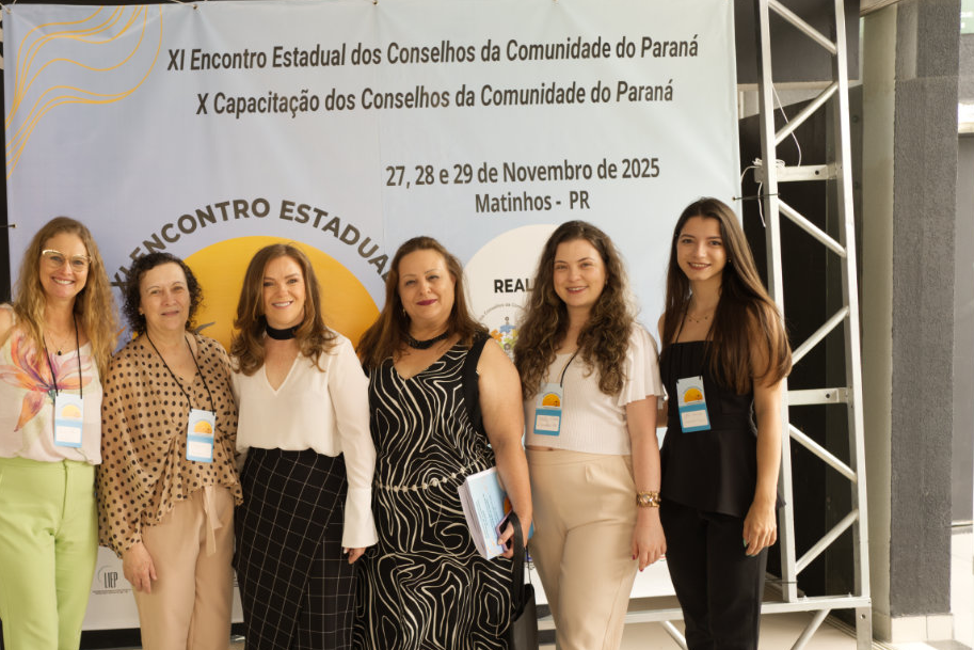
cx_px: 338
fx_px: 1245
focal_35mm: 46
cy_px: 417
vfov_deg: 29.1
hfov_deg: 42.3
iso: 320
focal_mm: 35
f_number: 4
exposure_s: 1/100
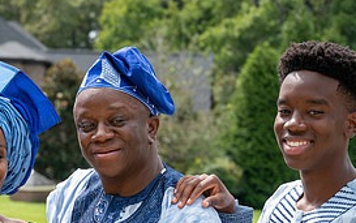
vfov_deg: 11.2
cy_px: 175
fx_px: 1136
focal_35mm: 117
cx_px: 34
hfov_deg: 17.5
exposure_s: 1/400
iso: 100
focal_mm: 51
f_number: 4
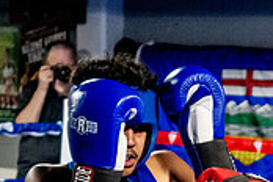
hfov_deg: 11.6
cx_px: 347
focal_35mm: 173
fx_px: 1312
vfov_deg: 7.8
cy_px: 282
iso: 5000
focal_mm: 35
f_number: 2.8
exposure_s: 1/800
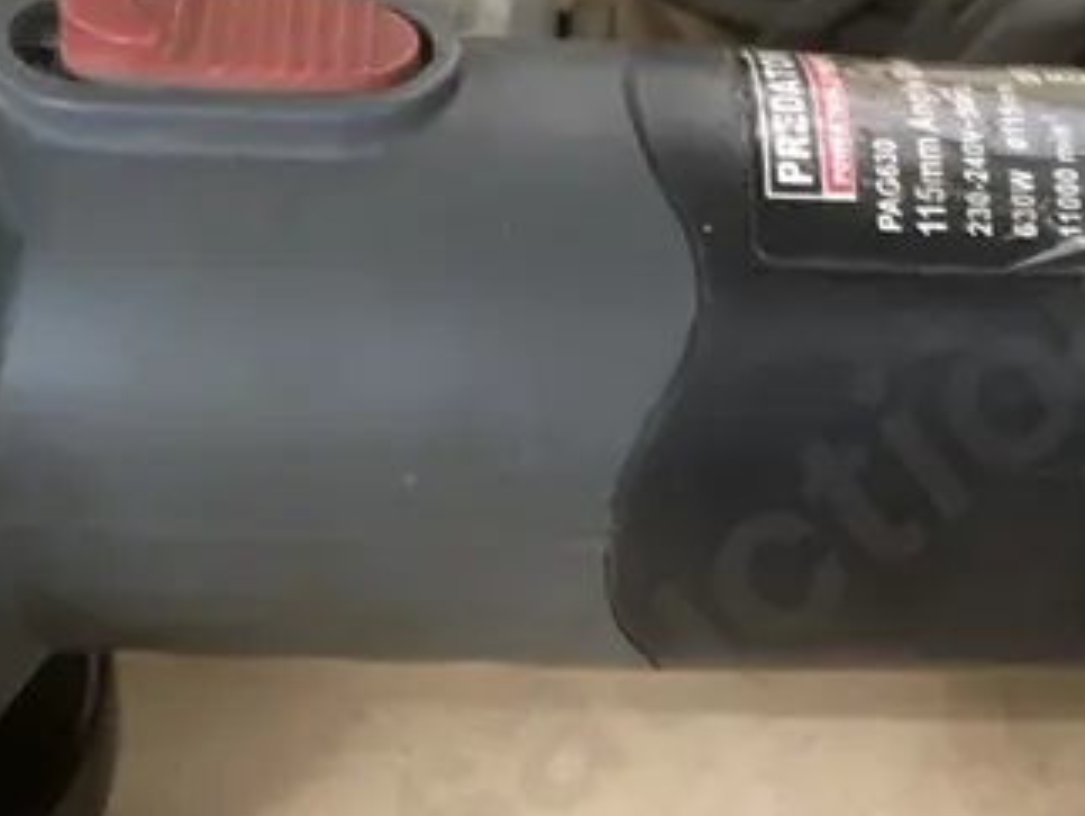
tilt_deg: -41.4
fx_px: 2792
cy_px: 843
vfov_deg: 16.2
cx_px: 418
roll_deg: -4.6
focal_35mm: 89
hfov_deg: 22.0
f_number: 1.8
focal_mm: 3.99
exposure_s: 1/25
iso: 640
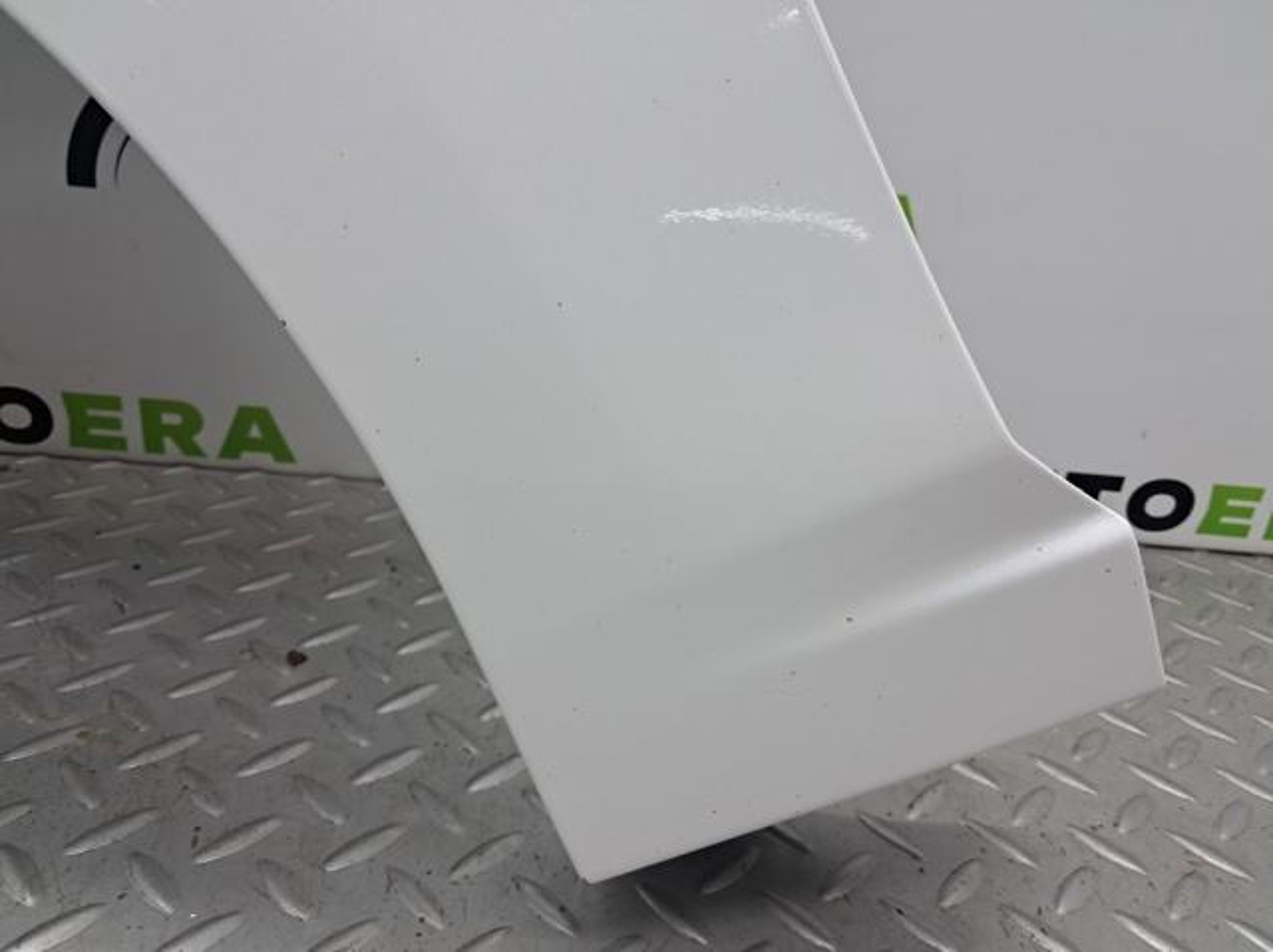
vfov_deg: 51.3
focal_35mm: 27
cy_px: 476
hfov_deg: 65.4
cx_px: 636
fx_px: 992
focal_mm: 4
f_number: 1.8
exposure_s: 1/50
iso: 80
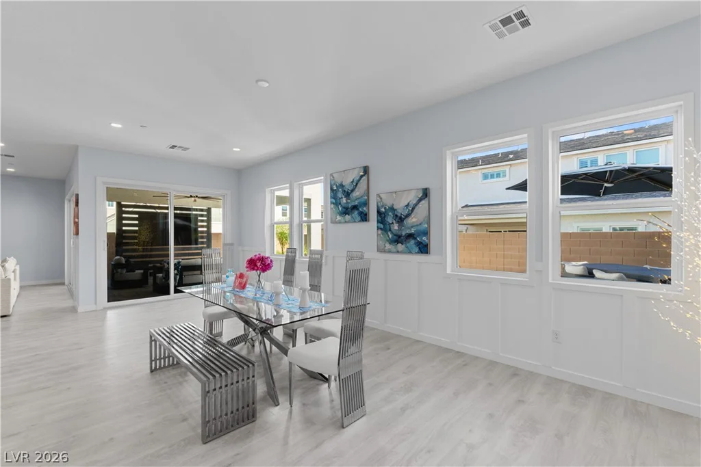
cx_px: 350
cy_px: 234
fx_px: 292
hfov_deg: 100.4
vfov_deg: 77.3
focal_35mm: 15
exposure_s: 1/13
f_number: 8
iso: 400
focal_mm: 10
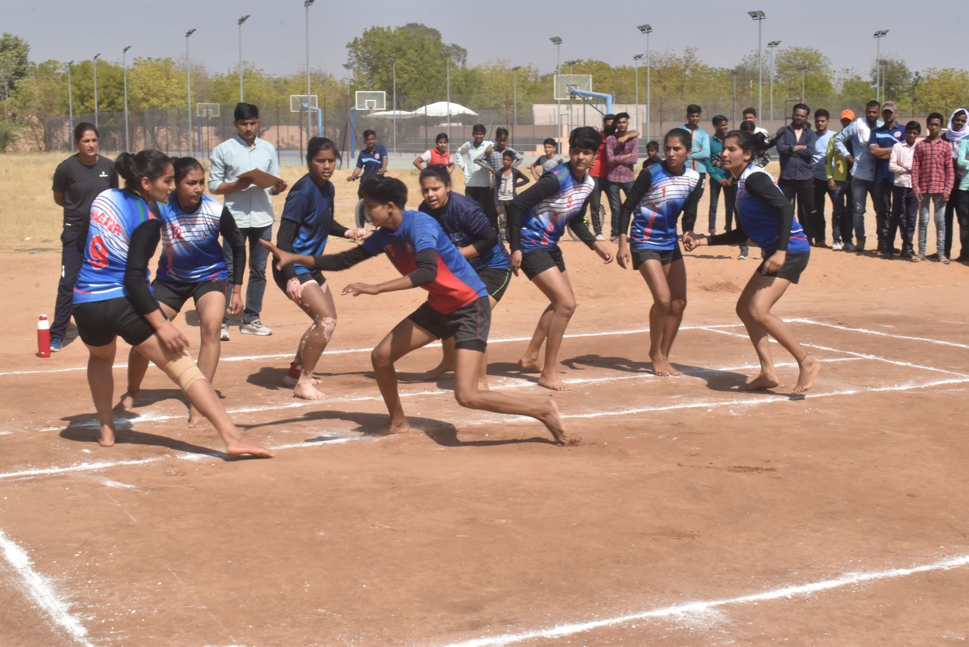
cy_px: 324
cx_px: 484
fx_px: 1454
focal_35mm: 54
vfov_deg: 25.1
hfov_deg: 36.8
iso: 400
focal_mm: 36
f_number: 29
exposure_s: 1/200
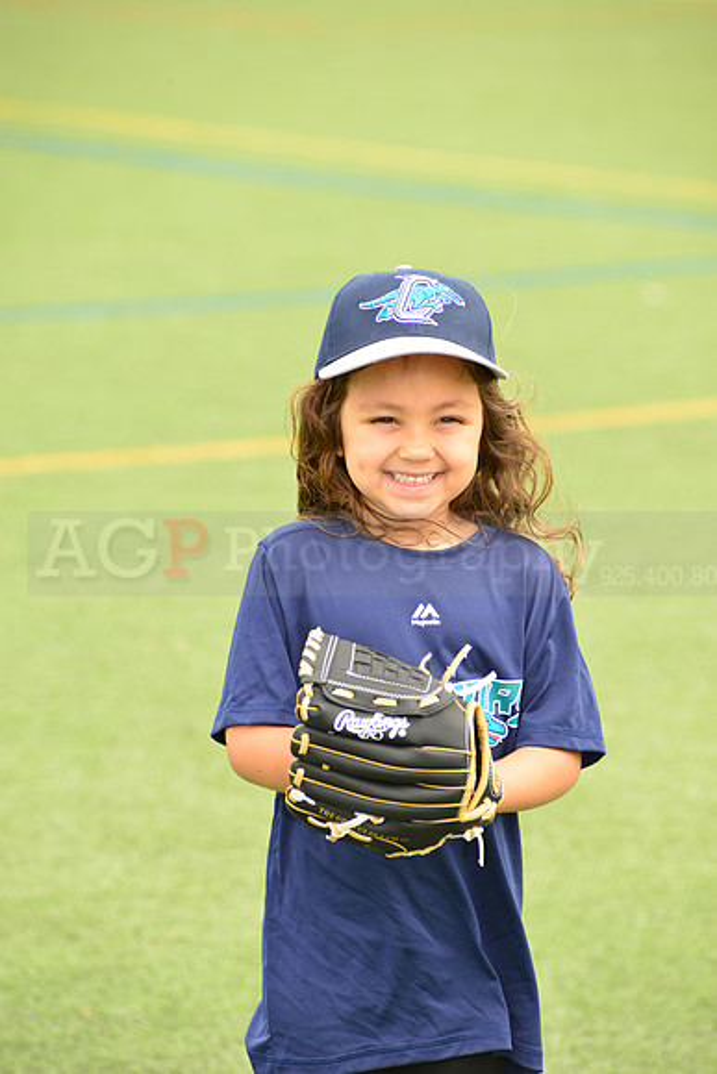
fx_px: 5971
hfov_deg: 6.9
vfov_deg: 10.3
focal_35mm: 200
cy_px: 537
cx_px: 358
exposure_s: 1/200
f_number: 8
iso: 250
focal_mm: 200
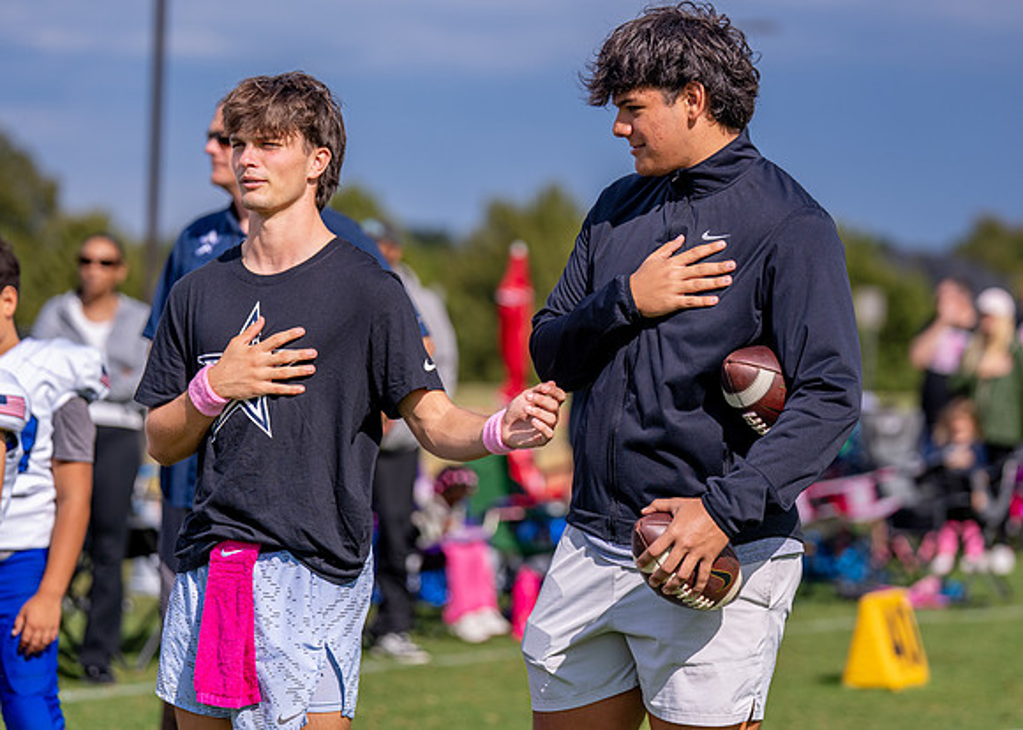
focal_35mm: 147
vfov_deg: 9.8
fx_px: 4258
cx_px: 529
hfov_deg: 13.7
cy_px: 328
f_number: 2.8
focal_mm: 124
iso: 160
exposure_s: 1/4000
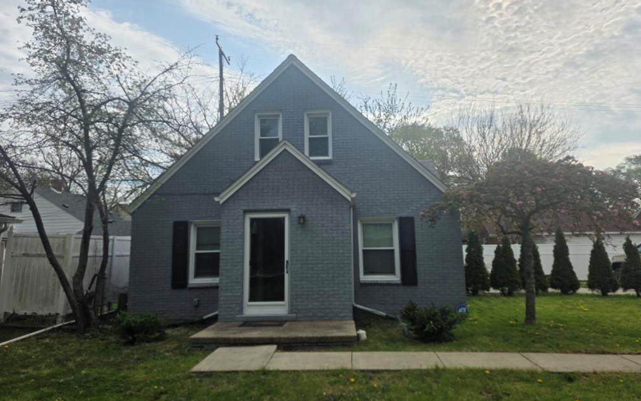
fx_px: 437
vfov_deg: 49.2
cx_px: 321
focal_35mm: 25
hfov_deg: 72.6
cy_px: 193
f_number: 1.7
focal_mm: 6.25
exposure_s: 1/7944
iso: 50
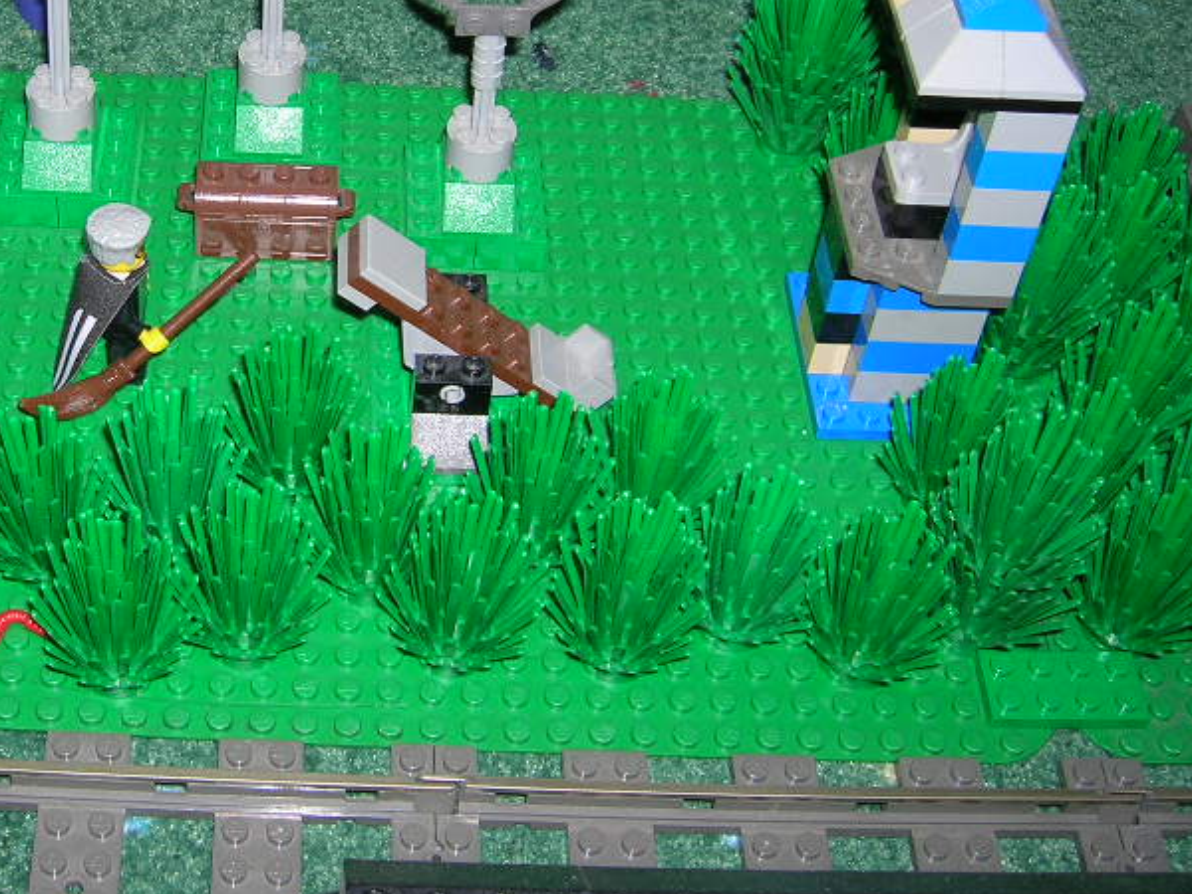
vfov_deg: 24.8
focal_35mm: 58
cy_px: 189
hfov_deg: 32.5
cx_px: 276
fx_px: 1997
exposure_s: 1/60.1
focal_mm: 5.7
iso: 50
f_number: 2.9
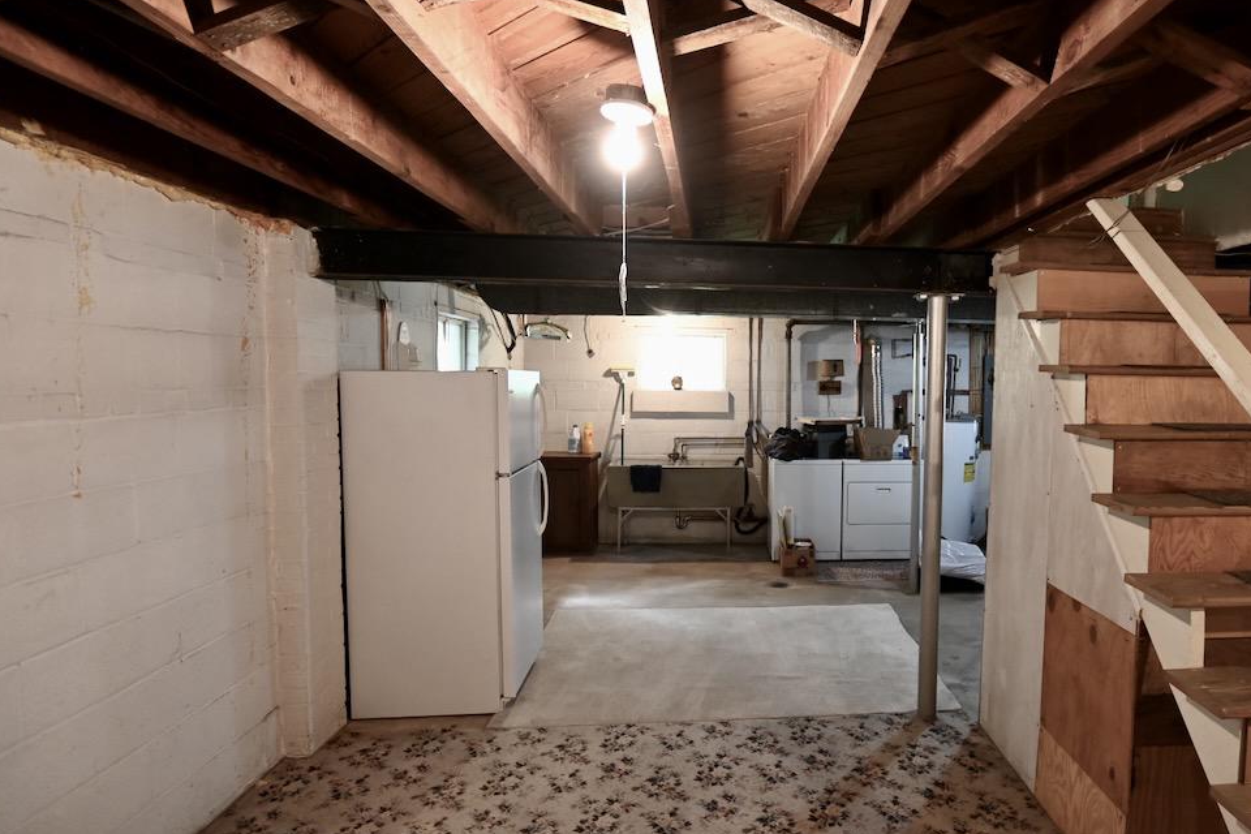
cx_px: 798
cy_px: 416
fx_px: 695
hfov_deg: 82.1
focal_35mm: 20
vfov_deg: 61.9
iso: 800
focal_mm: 10
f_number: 3.5
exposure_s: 1/30
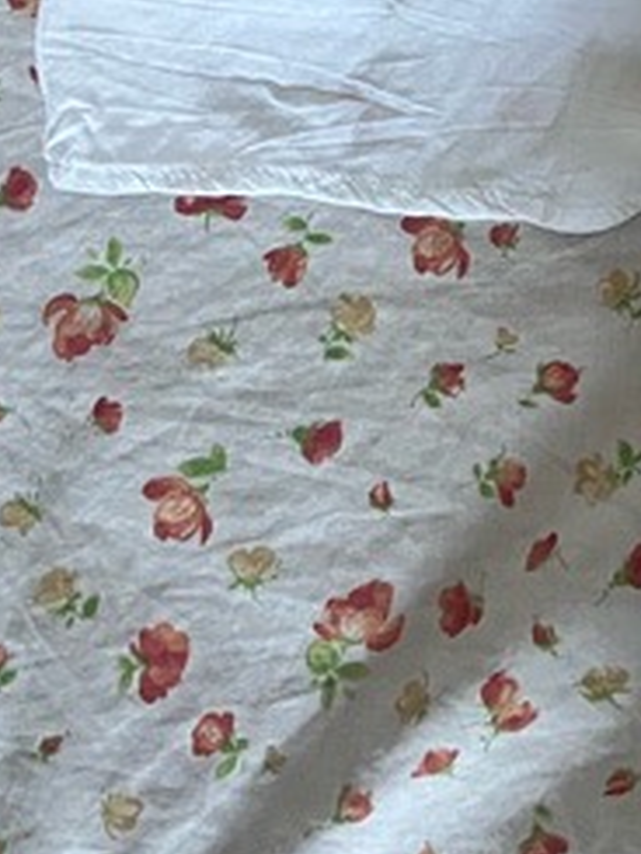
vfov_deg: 16.3
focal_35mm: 106
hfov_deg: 12.7
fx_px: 2615
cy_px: -572
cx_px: 1171
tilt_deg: -81.5
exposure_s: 1/60
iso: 400
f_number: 1.6
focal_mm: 5.1
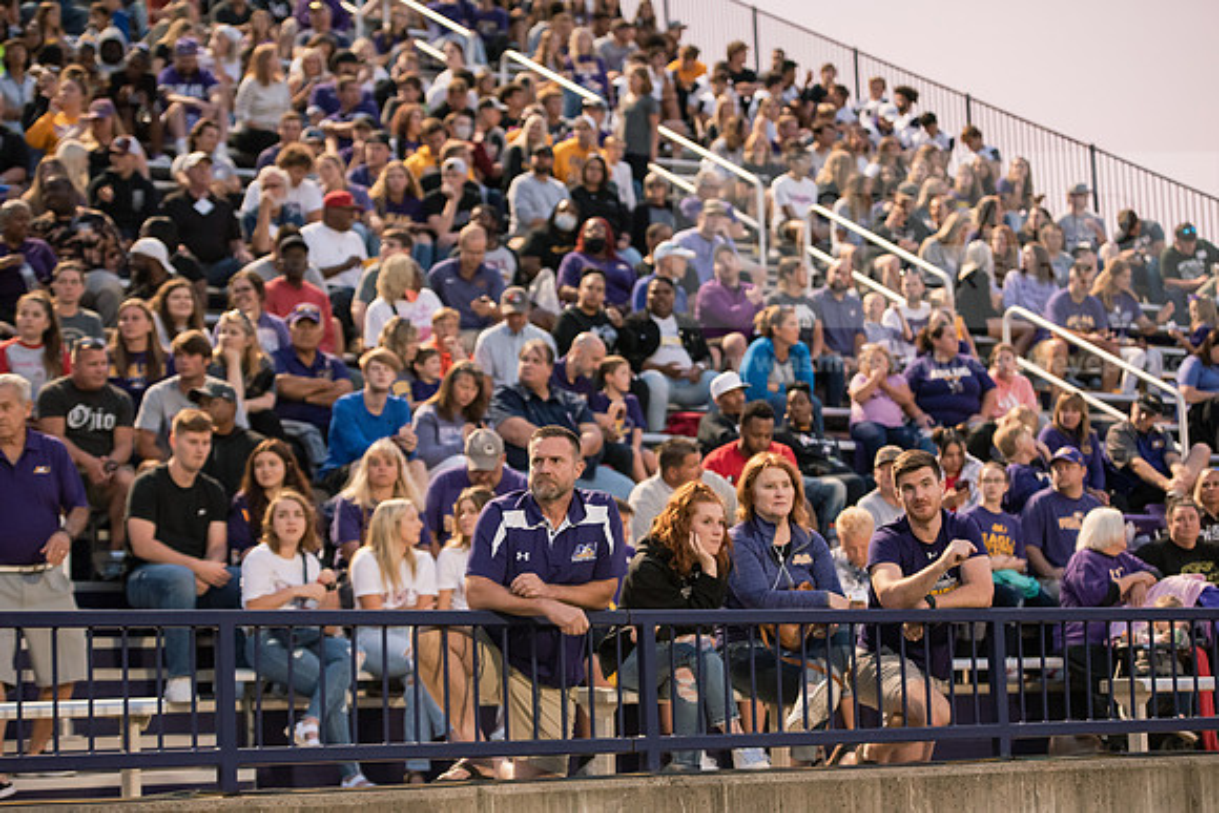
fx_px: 2777
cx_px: 610
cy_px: 406
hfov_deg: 24.8
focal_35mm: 82
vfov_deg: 16.7
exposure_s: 1/500
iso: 4000
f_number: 2.8
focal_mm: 82
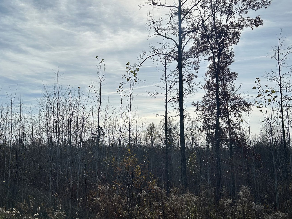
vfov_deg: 35.1
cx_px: 96
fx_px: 346
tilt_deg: +10.3
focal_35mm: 41
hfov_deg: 45.1
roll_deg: -1.1
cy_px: 108
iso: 50
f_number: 1.5
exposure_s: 1/14286
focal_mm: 5.7
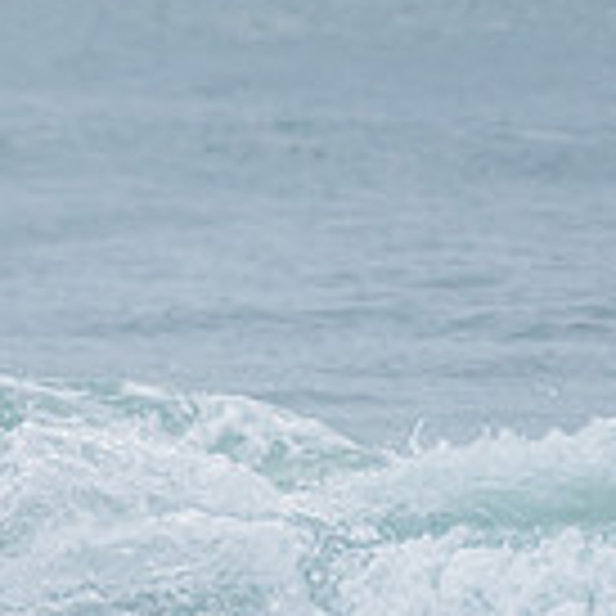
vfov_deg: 0.8
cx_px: -342
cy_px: 359
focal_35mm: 2213
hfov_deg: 0.8
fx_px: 44554
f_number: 5.6
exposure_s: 1/2000
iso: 640
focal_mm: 500
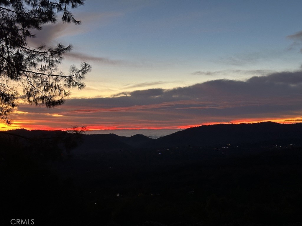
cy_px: 113
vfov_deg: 30.3
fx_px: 419
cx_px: 151
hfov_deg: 39.7
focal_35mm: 48
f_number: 1.78
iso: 320
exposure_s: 1/40
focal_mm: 6.86
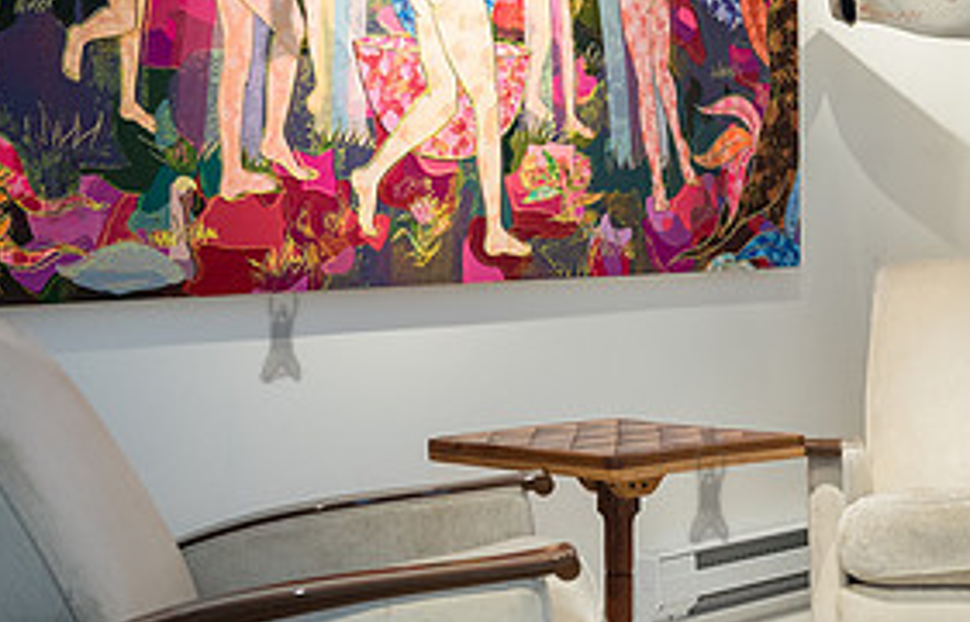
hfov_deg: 26.8
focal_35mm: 76
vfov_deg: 17.4
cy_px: 226
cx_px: 653
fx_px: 2023
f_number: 4.5
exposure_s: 1/250
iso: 1600
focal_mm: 34
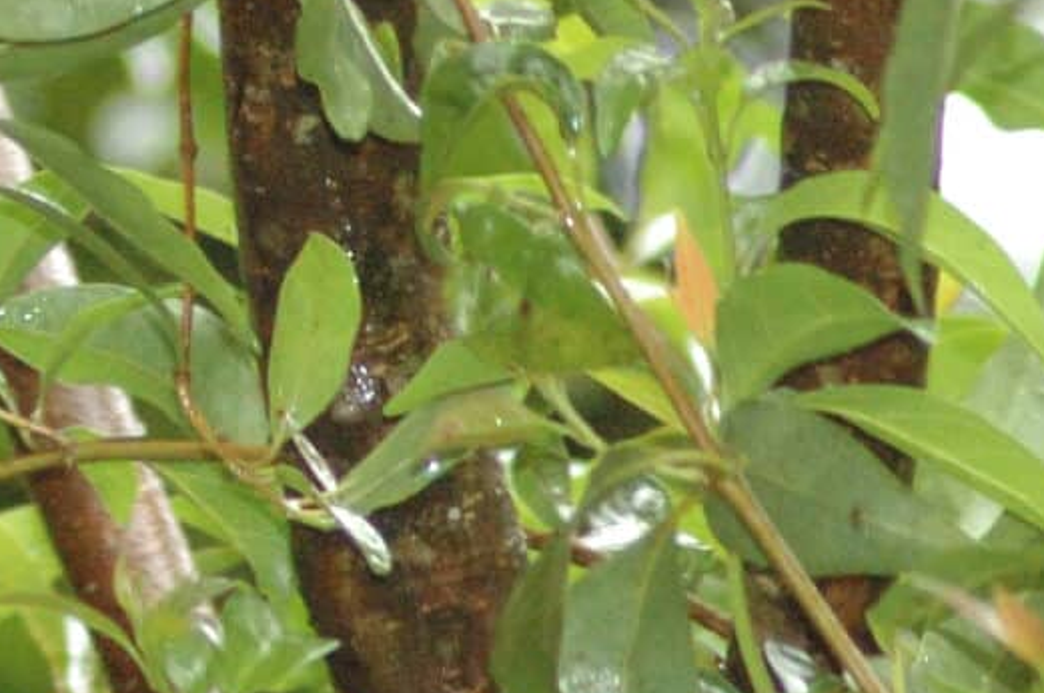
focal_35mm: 959
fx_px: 27776
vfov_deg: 1.4
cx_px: -852
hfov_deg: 2.1
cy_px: -240
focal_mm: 130
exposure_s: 1/320
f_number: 5
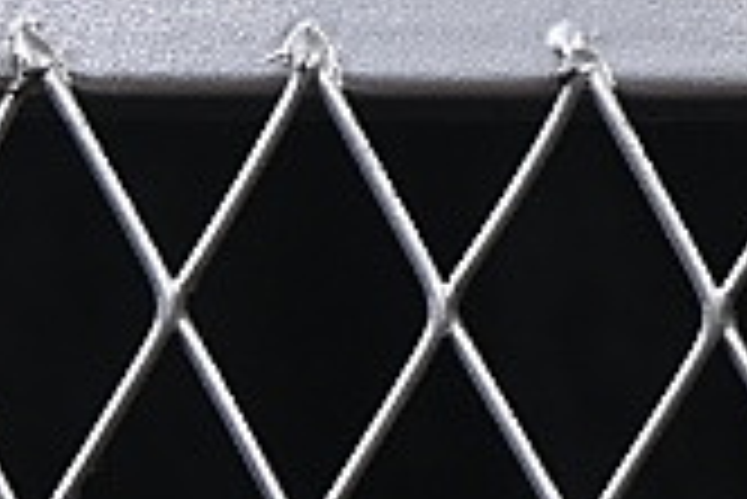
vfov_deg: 2.8
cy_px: -1088
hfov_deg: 4.1
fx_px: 10114
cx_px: 2228
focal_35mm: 487
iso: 160
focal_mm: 50
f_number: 8
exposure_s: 1/80
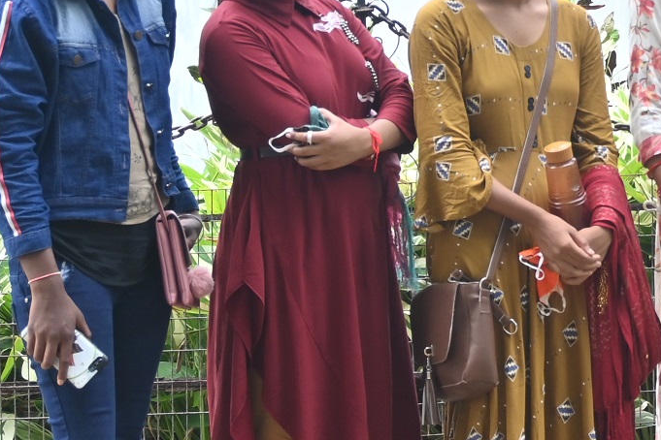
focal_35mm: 204
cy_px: 30
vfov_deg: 6.7
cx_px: 1195
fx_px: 3742
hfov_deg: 9.6
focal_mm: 37
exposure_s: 1/125
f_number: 5.6
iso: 100
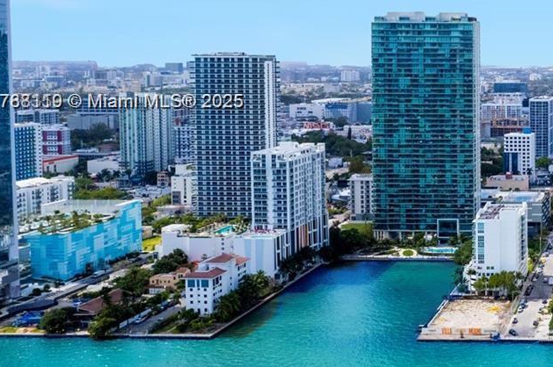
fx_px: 859
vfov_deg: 23.9
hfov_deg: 30.3
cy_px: 103
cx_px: 666
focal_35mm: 56
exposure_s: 1/5000
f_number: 2.8
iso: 100
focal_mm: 8.38
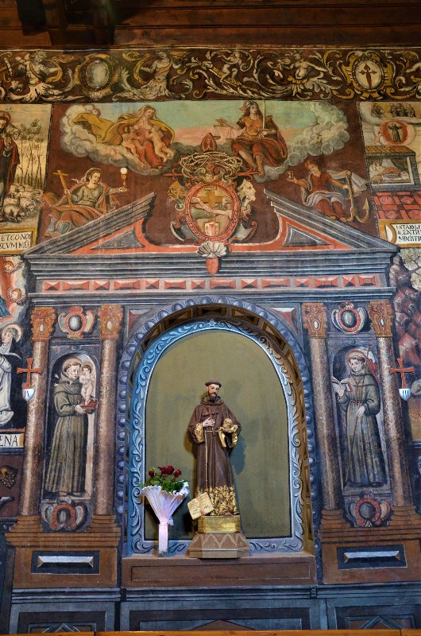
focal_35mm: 32
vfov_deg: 59.6
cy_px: 318
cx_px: 210
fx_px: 555
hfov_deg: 41.5
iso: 2000
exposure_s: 1/25
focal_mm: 21
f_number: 3.8
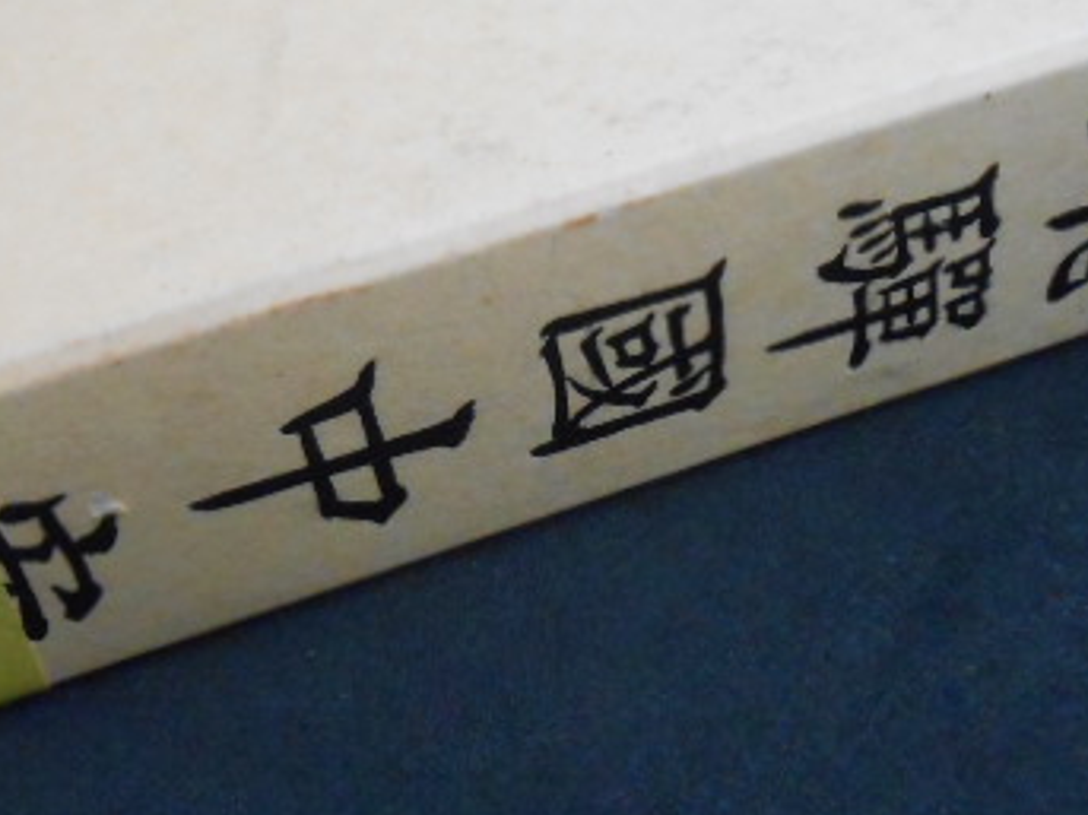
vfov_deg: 26.1
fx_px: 1759
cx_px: 425
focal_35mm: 56
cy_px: 441
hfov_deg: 34.2
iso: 800
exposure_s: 1/25
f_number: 3.8
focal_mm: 5.3
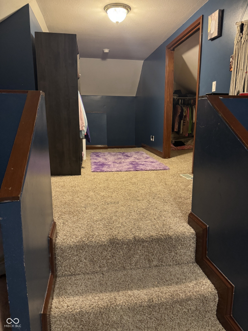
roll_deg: +1.5
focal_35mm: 24
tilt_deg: -11.5
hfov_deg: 56.8
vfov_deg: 71.6
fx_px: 229
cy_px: 166
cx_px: 124
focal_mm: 6.76
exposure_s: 1/40
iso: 800
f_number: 1.78
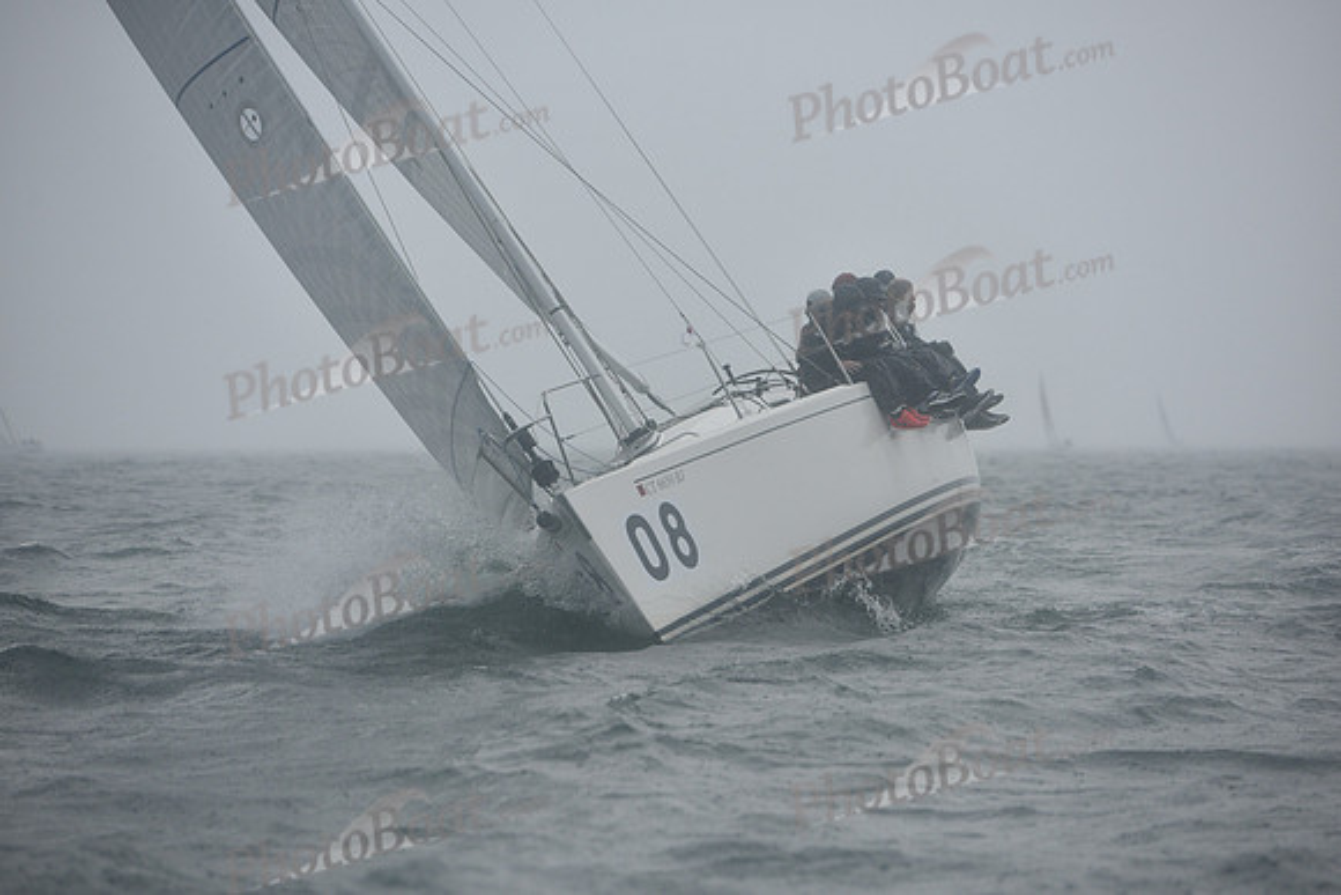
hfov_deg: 12.1
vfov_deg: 8.1
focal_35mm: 170
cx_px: 670
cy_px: 448
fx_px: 6334
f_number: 4.5
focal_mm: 170
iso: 400
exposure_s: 1/640
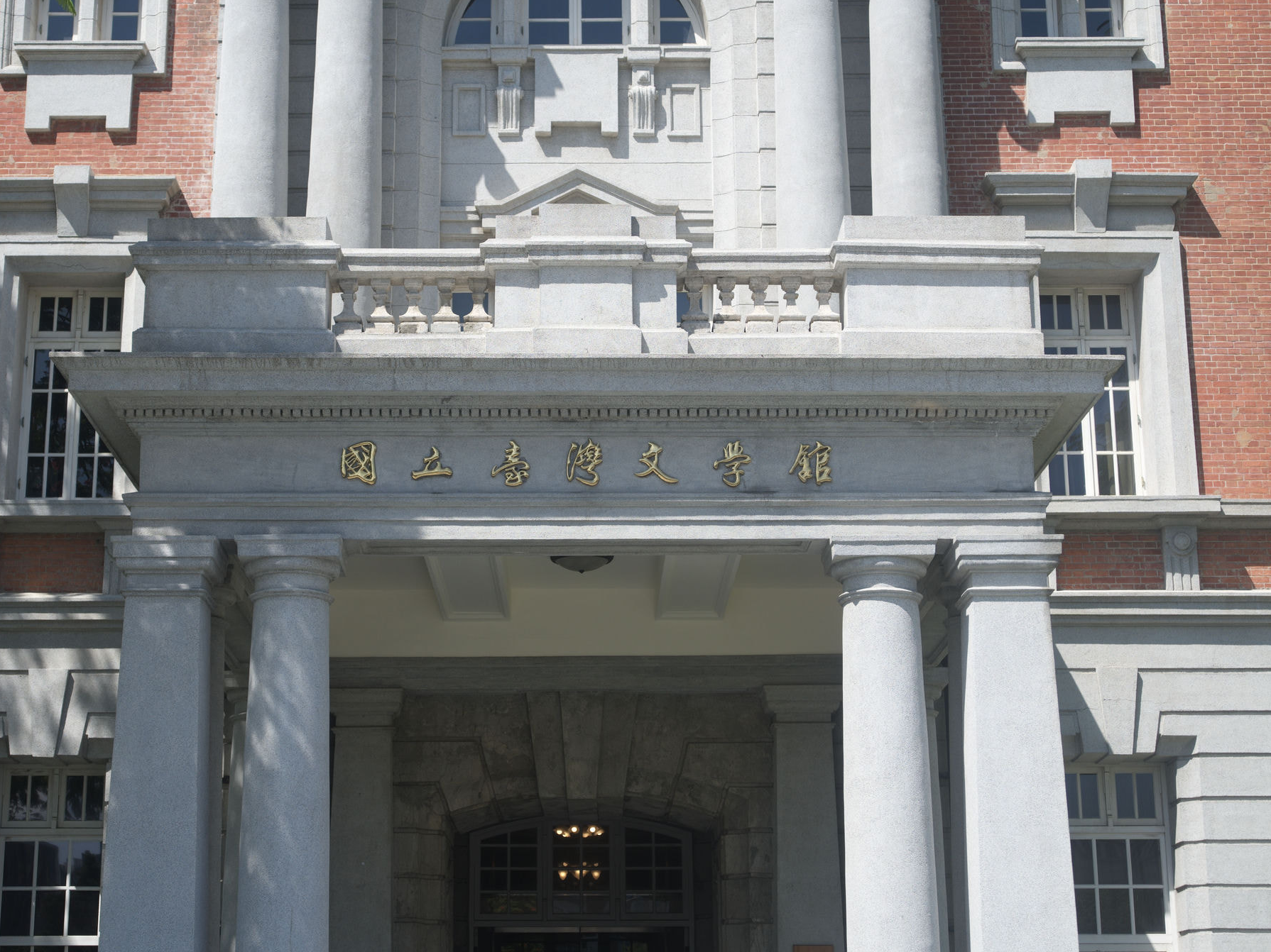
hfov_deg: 29.4
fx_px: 2423
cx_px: 547
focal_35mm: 66
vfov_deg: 22.2
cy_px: 471
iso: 250
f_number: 5.6
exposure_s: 1/1000
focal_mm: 60
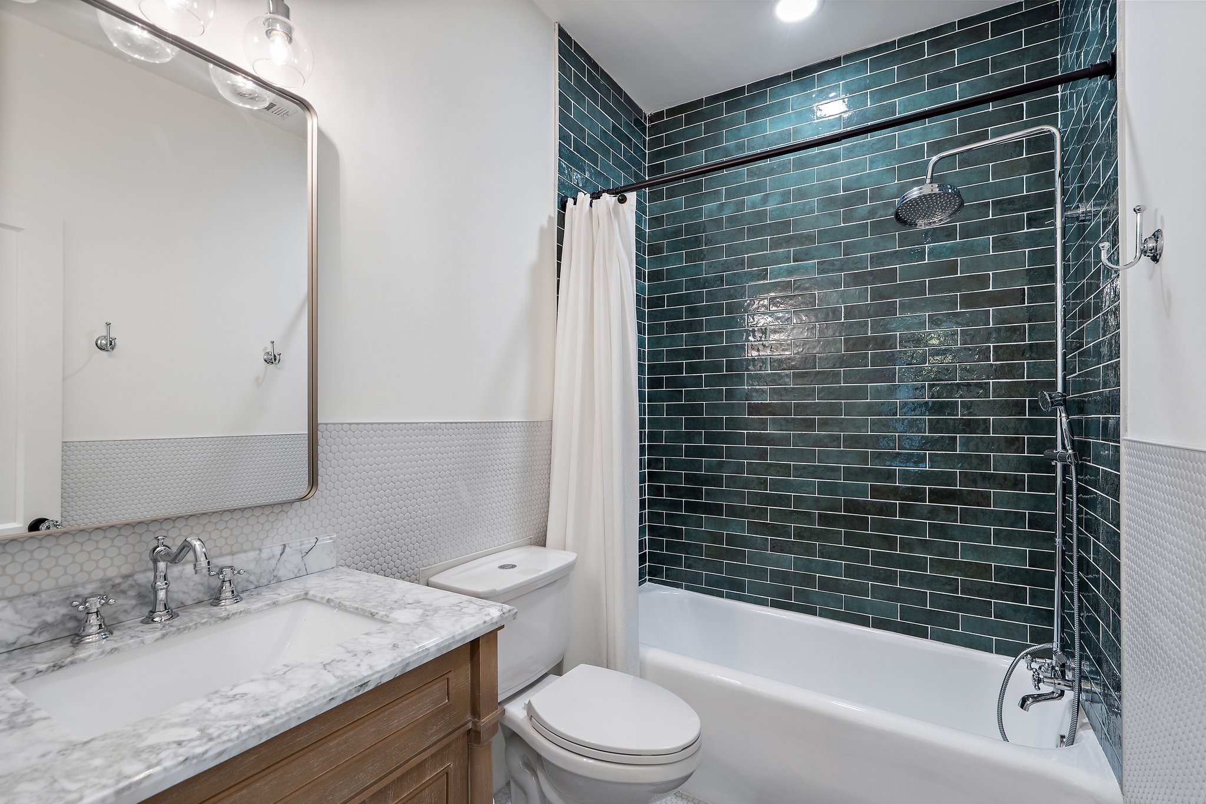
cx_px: 603
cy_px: 402
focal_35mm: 16
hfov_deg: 96.7
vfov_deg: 73.7
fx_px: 536
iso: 320
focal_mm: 16
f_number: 9
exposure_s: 3.2
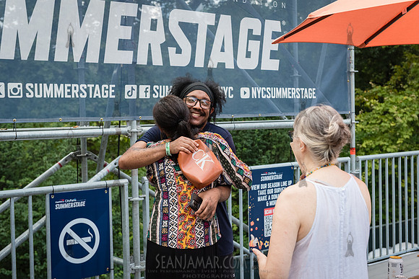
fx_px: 640
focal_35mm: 55
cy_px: 140
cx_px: 210
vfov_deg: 24.6
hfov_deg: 36.2
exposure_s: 1/1000
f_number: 4.5
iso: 2000
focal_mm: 55
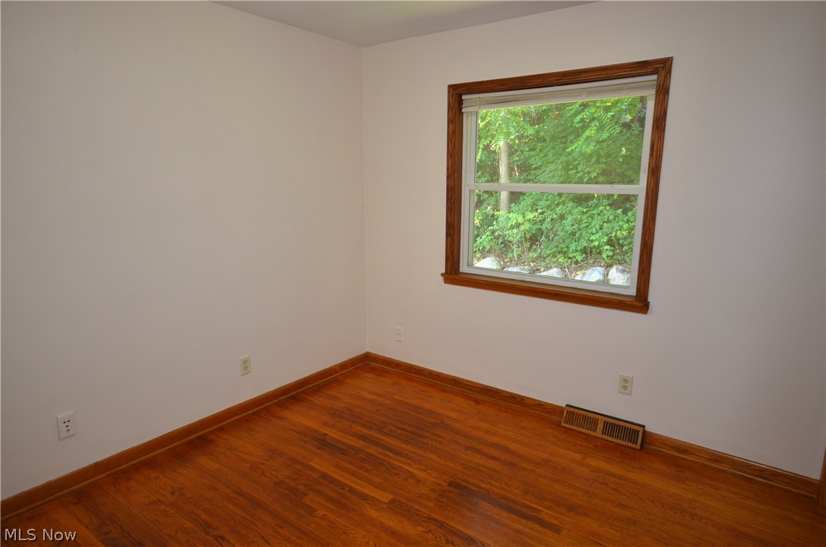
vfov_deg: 55.9
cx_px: 413
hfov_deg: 77.4
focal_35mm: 22
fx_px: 515
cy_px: 274
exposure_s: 1/60
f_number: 5
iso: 800
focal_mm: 15
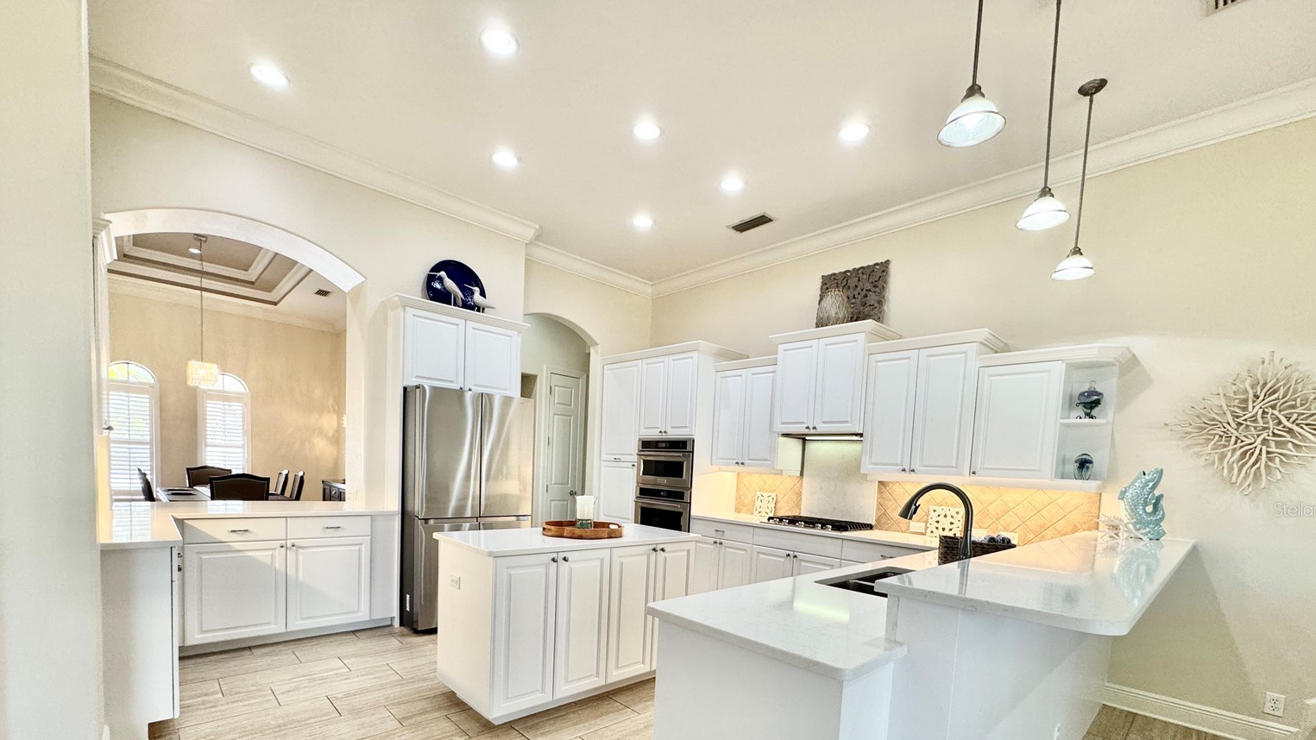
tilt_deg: -5.3
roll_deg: -3.4
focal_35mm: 16
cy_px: 509
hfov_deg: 99.4
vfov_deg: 64.9
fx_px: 558
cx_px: 664
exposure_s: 1/120
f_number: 2.2
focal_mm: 2.22
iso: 160
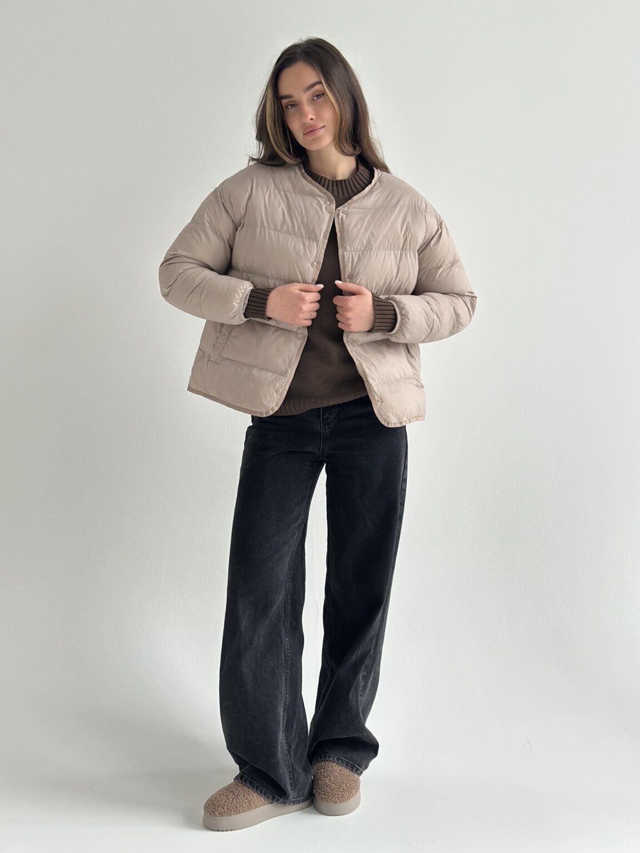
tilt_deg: -6.1
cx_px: 320
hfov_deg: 30.3
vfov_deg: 39.7
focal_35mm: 48
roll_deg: +0.2
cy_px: 426
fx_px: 1183
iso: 125
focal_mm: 6.86
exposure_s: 1/172
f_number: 1.78
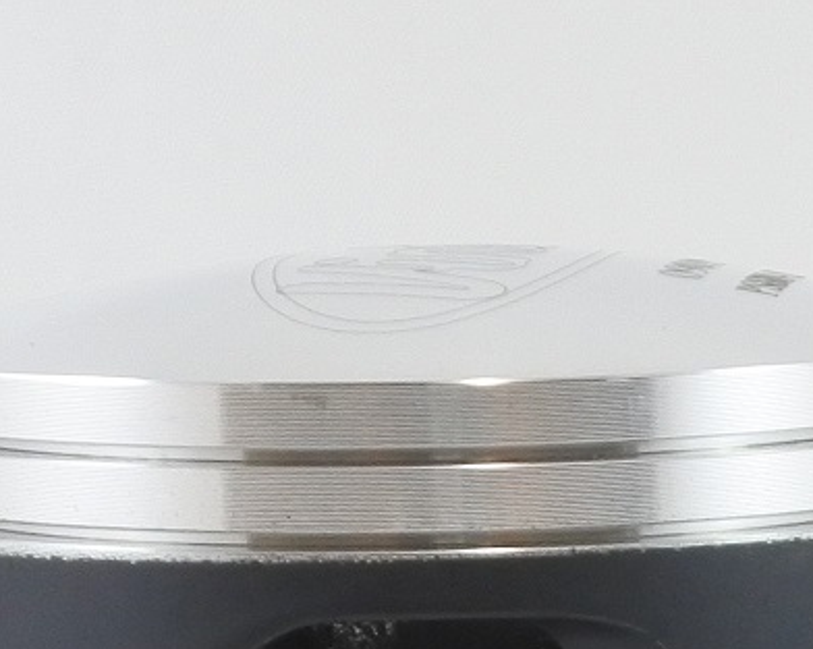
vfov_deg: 7.5
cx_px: 1201
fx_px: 4881
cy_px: 942
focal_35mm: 203
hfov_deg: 9.3
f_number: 4.5
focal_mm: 17.6
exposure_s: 1/125
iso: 450
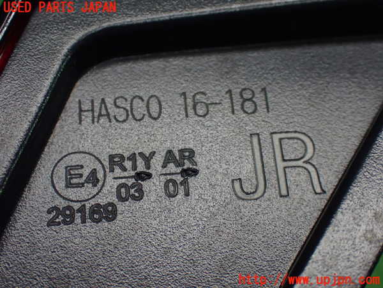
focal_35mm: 71
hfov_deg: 27.4
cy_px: 144
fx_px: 786
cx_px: 192
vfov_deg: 20.7
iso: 800
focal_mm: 12.73
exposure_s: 1/125
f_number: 3.9
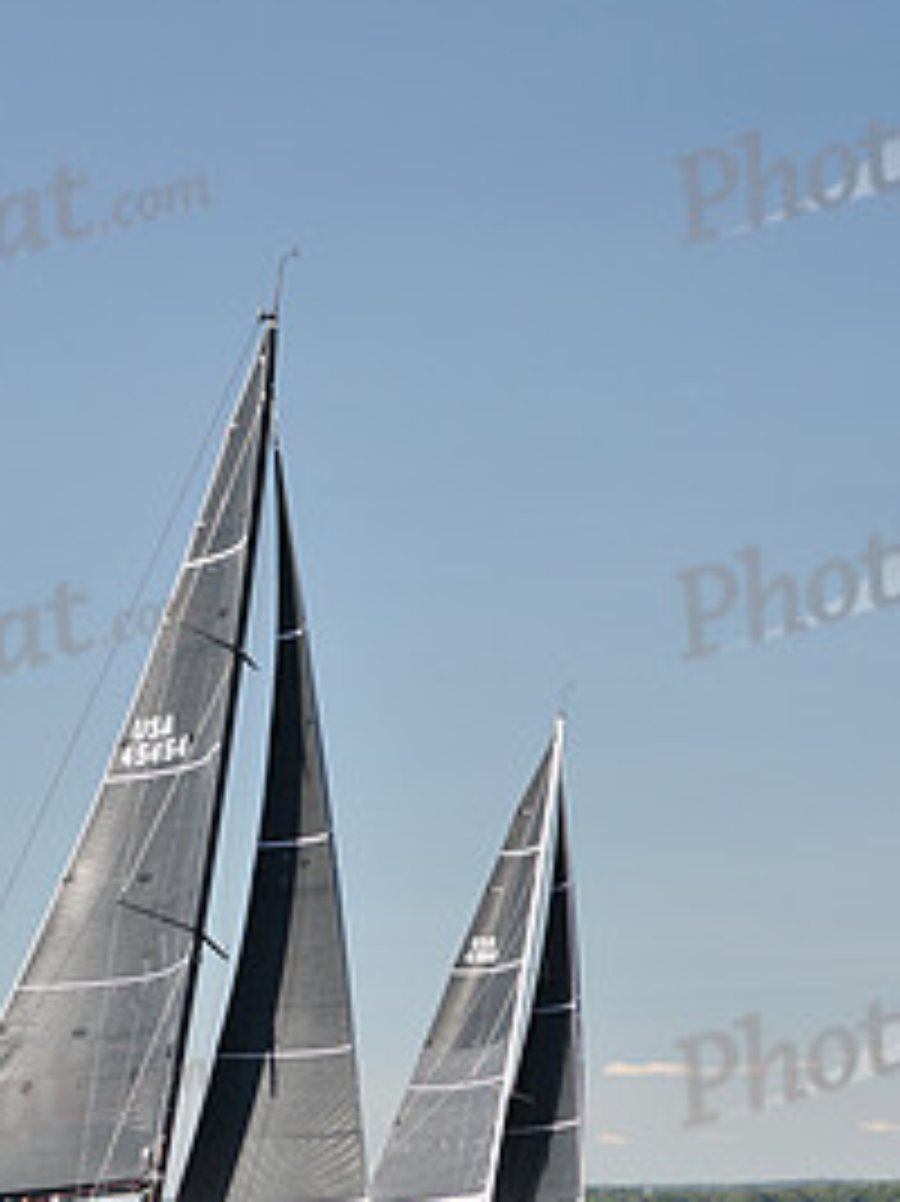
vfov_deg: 11.0
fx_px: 6245
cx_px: 443
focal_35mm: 180
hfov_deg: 8.2
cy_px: 842
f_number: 2.8
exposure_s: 1/1000
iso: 250
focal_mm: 86
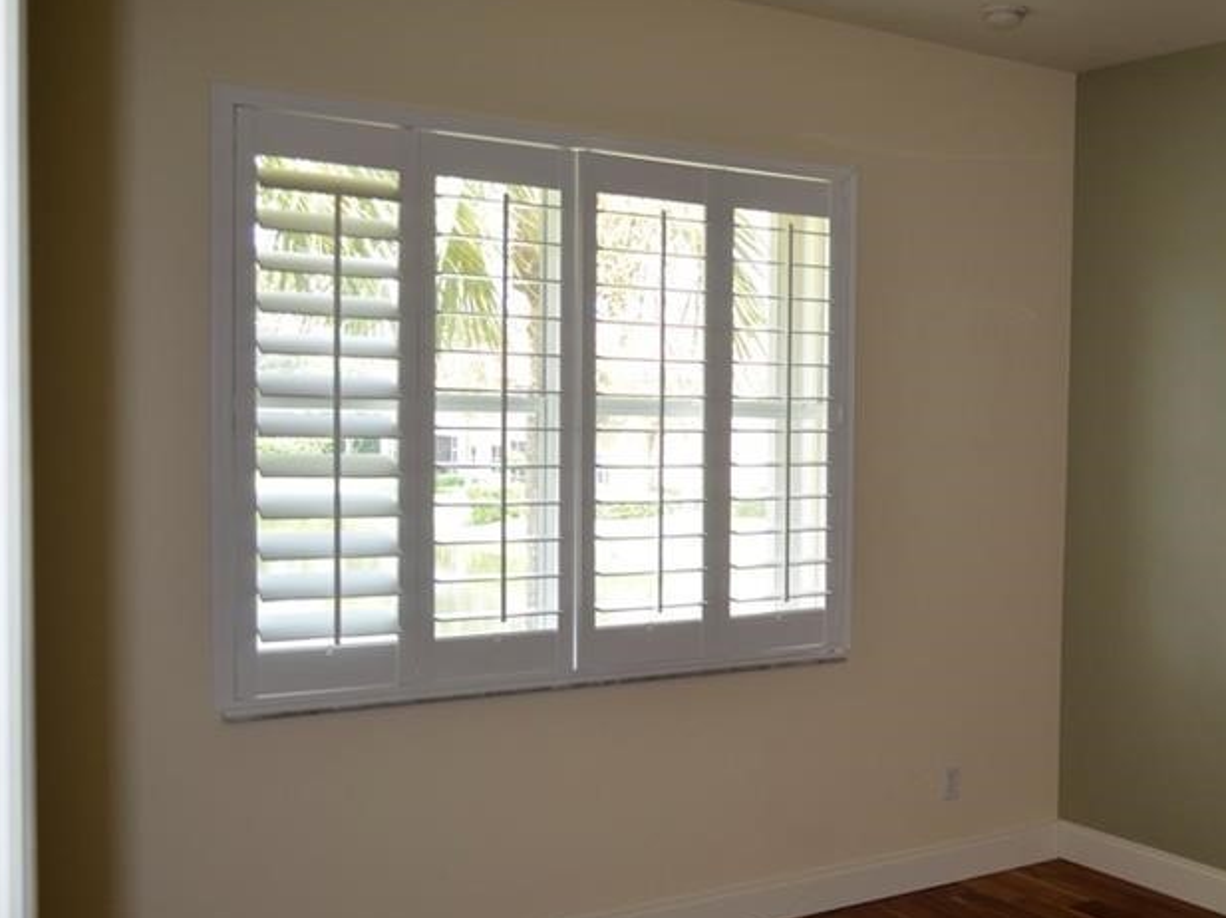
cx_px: 994
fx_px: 1522
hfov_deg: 41.8
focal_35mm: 43
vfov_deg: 33.6
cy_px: 488
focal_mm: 18
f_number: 3.5
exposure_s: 1/125
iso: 360
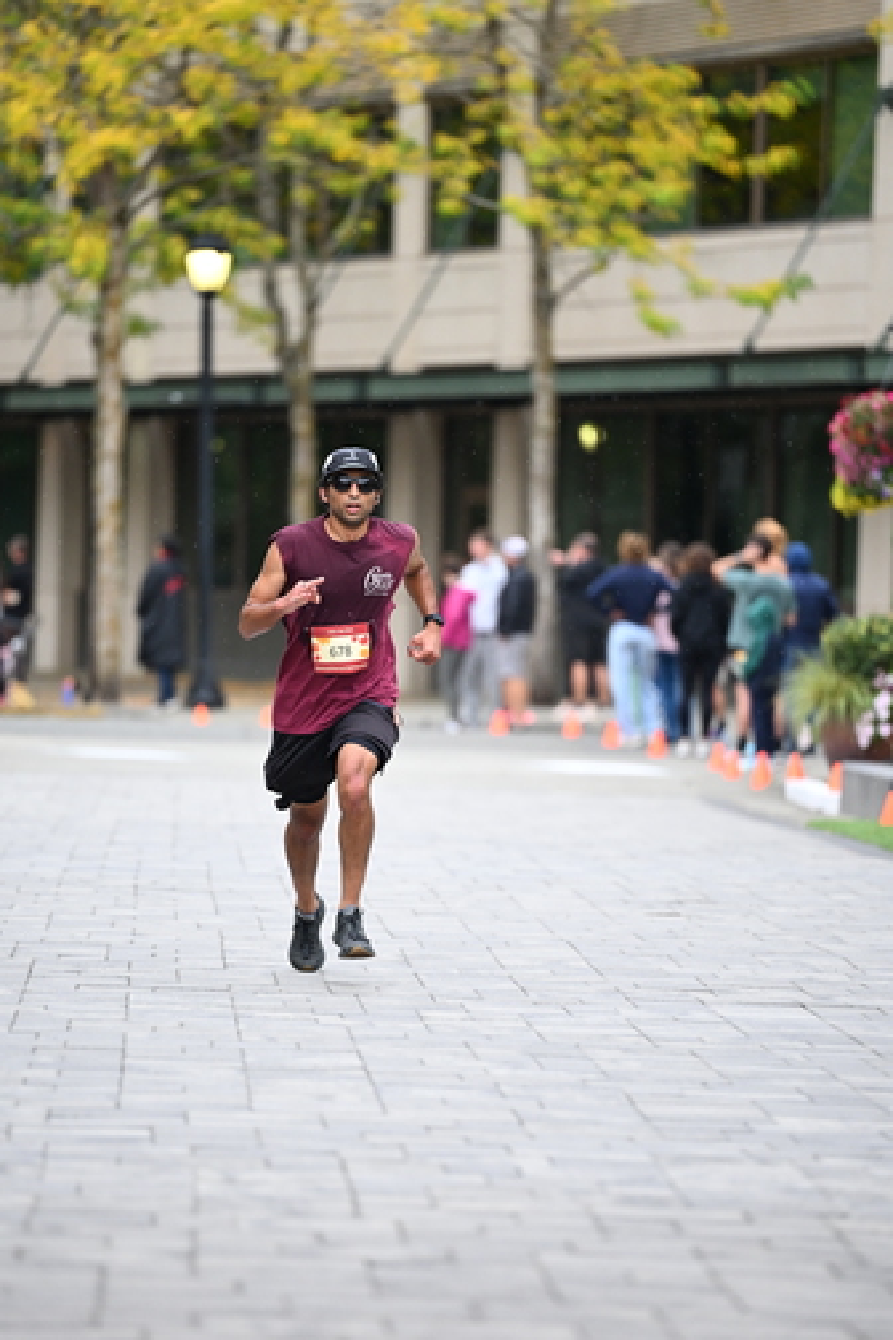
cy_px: 713
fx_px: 7925
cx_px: 445
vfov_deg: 9.7
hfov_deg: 6.4
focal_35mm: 213
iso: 1250
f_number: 2.8
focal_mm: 195
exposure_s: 1/1250
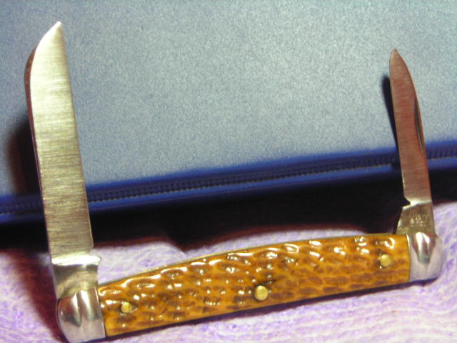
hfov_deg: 17.0
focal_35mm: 116
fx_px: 1531
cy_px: 172
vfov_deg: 12.8
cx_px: 228
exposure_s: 1/3.9
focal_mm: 19.2
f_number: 5.3
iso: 114
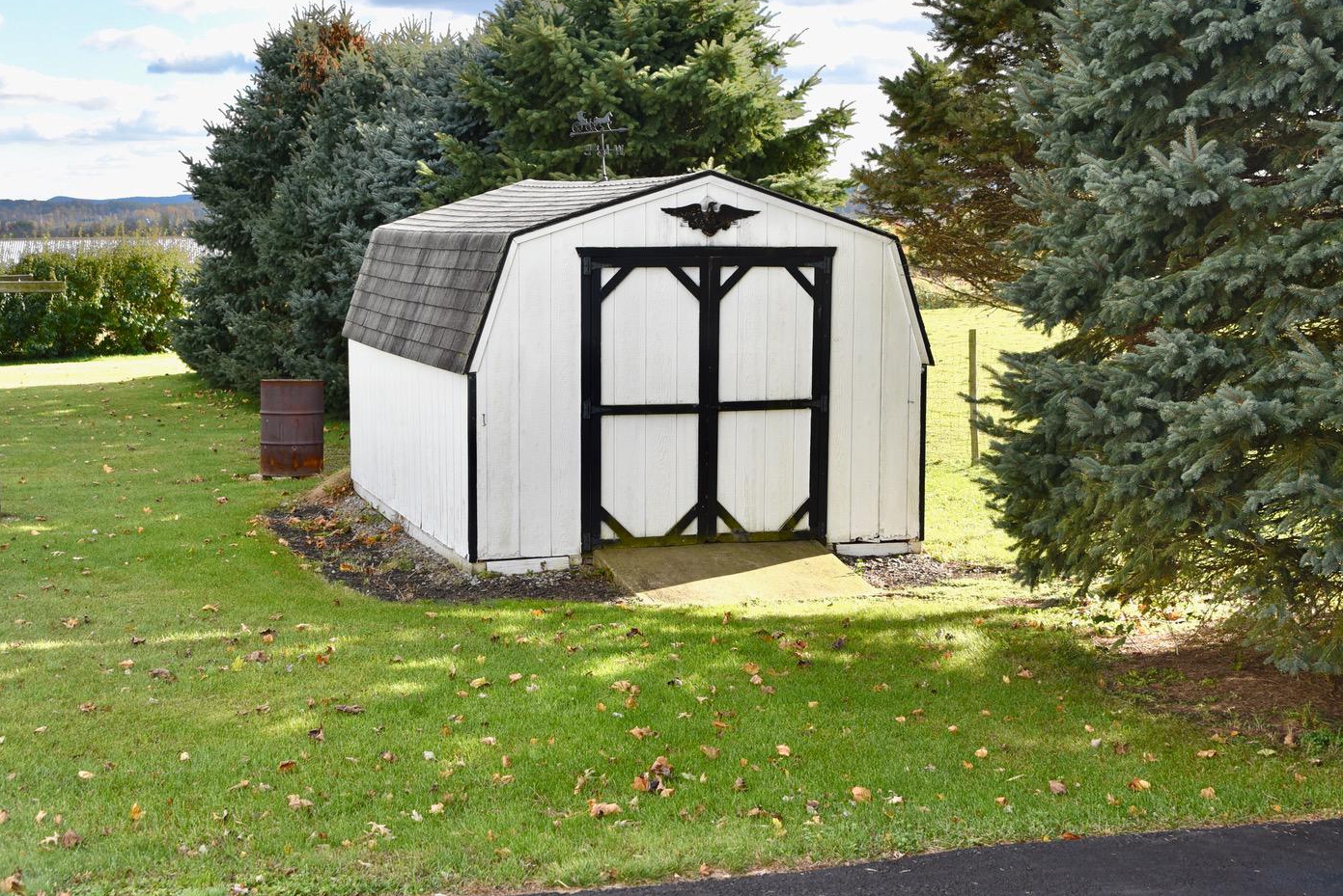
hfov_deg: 37.5
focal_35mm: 53
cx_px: 670
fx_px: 1978
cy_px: 415
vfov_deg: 25.5
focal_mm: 36
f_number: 6.3
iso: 100
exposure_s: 1/160
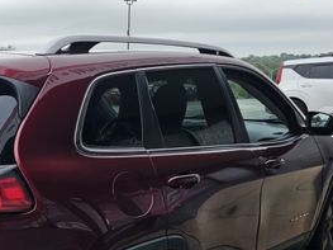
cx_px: -4
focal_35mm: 56
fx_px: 538
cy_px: 209
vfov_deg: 25.5
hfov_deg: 31.6
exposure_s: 1/634
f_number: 1.7
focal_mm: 6.3
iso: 10
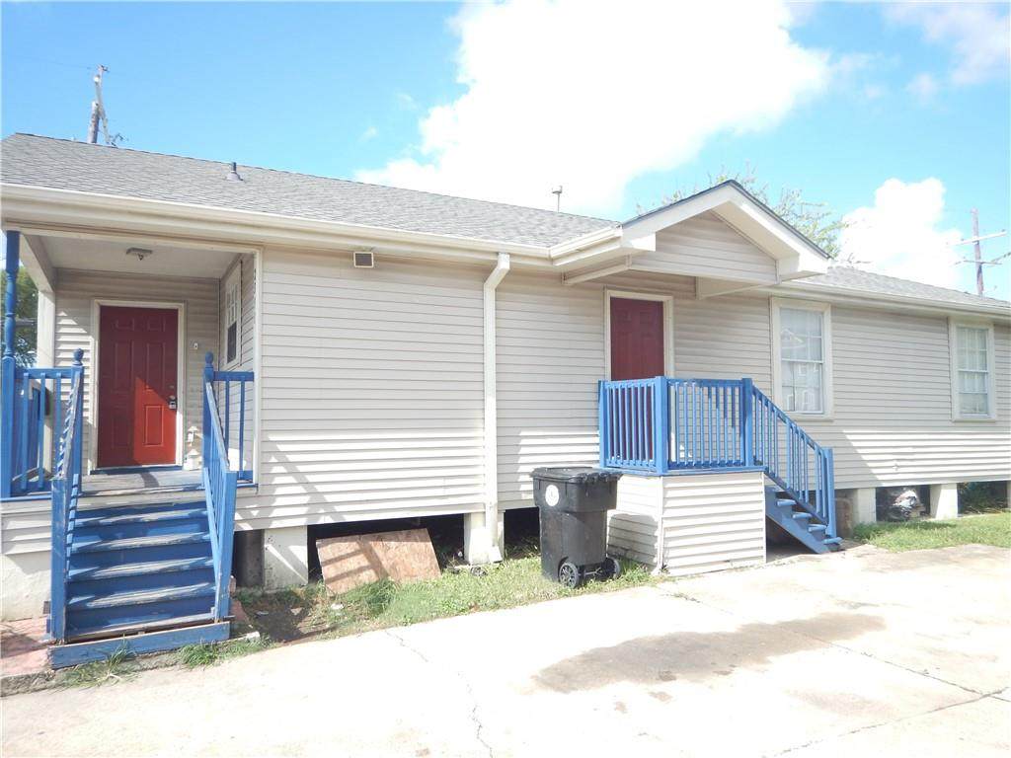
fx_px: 701
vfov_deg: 56.8
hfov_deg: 71.6
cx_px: 506
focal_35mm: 24
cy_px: 379
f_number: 2.8
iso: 125
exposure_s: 1/800
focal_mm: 4.3
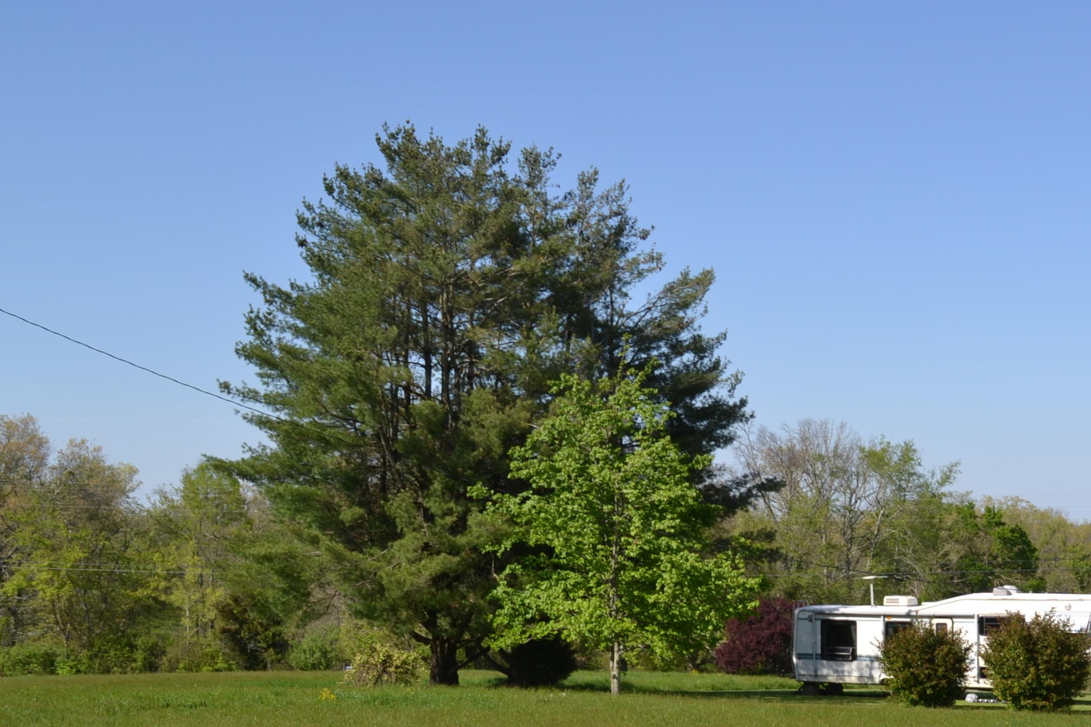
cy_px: 589
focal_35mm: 70
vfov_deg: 19.2
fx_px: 2121
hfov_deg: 28.3
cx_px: 865
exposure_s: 1/200
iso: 100
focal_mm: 28
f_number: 7.1
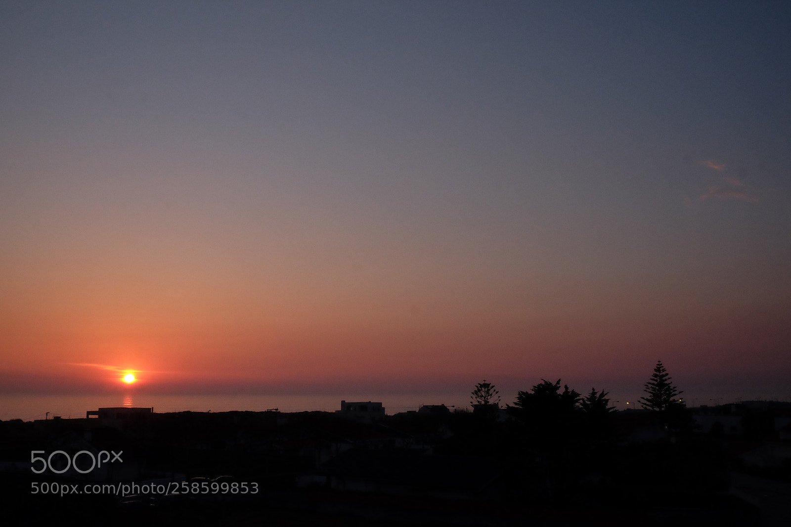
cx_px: 396
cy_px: 264
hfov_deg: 53.1
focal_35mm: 36
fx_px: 791
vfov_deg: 36.9
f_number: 14
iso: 3200
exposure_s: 1/1000
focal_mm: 24.3
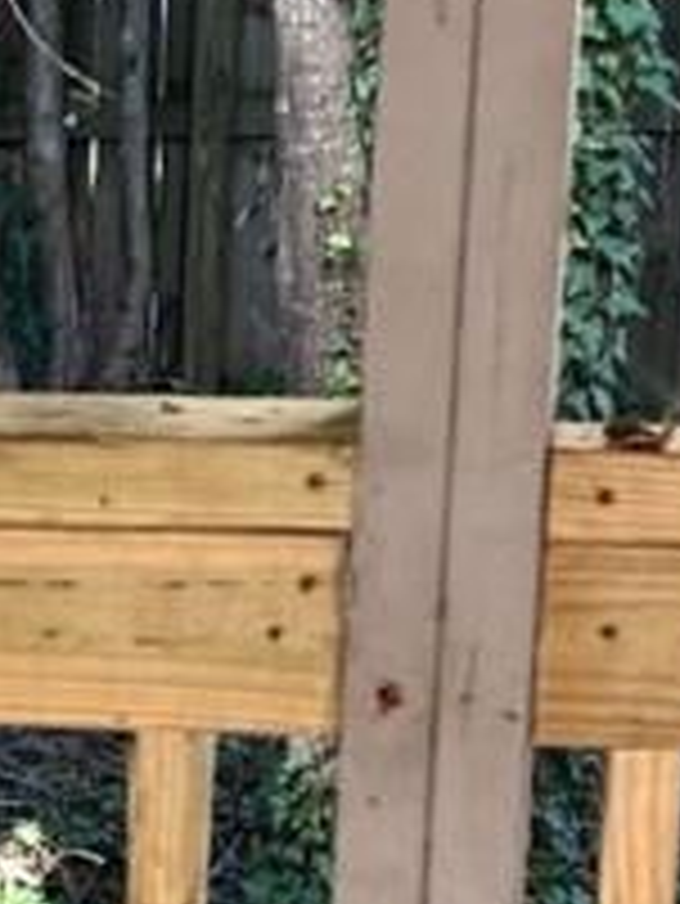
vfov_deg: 9.5
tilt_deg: -15.2
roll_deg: -0.2
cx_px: -369
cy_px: 976
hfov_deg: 7.1
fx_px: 5416
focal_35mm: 207
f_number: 1.5
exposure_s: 1/121
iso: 64
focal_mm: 5.7
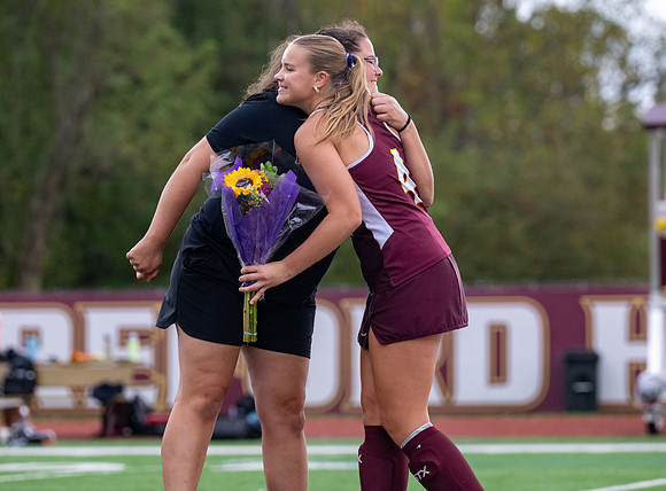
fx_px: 4399
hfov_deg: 8.7
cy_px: 287
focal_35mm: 230
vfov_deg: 6.4
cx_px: 331
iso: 1600
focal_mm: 180
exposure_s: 1/640
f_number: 4.5
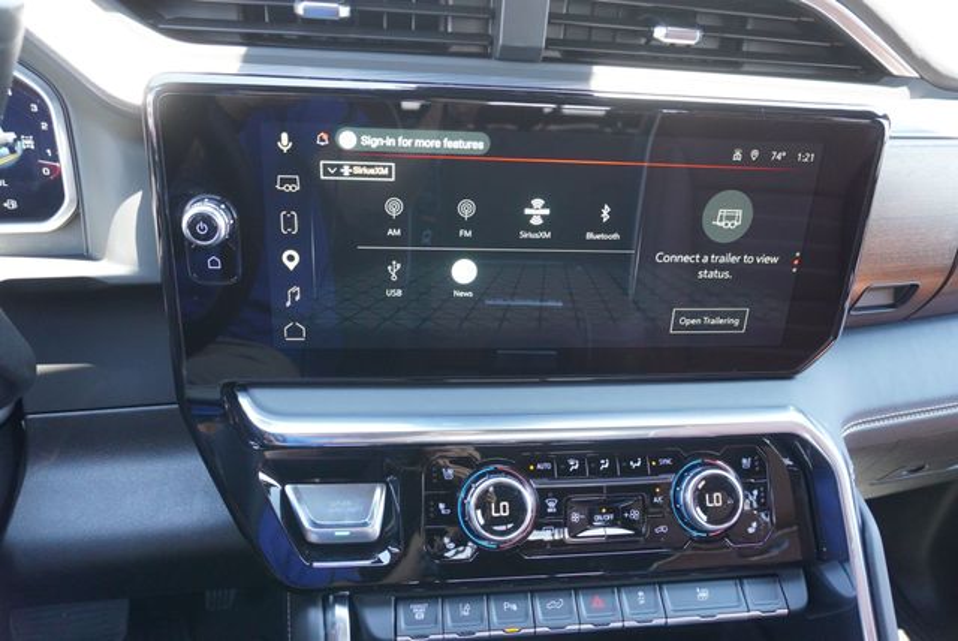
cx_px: 479
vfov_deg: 50.5
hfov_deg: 70.4
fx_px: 679
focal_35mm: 26
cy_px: 320
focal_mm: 17
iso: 1600
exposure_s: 1/160
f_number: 4
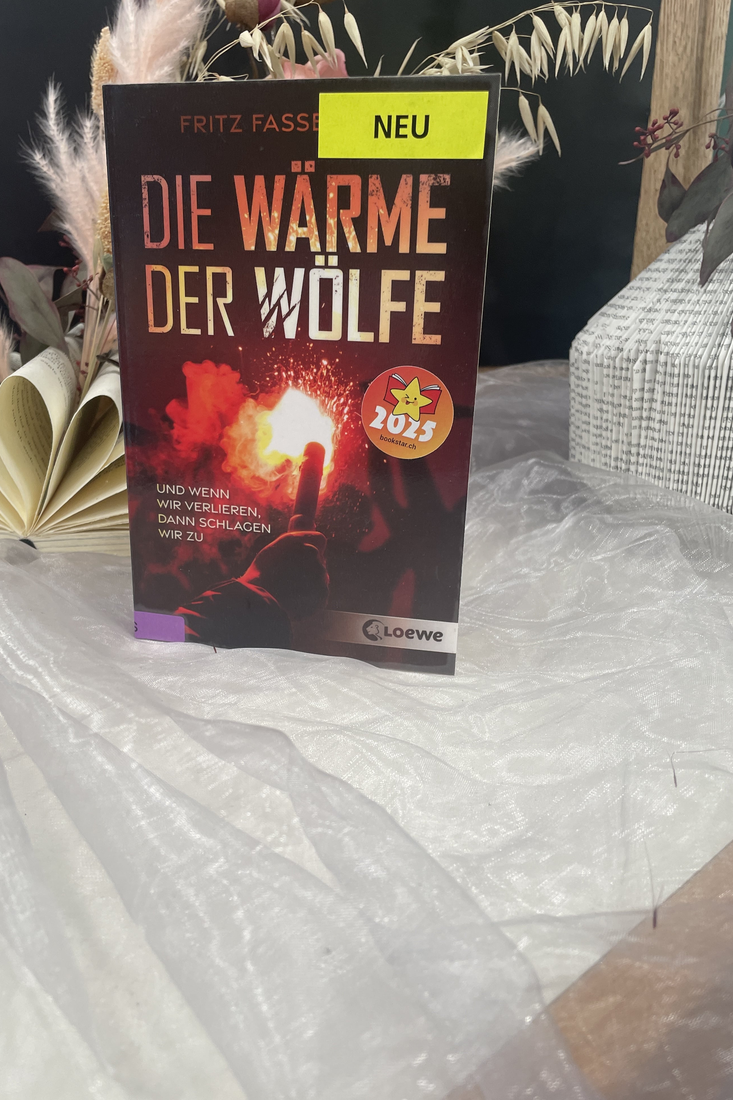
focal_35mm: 28
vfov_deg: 65.5
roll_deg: +0.1
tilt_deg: -18.0
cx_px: 321
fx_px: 855
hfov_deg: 46.3
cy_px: 540
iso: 64
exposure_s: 1/118
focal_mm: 4.2
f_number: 1.6
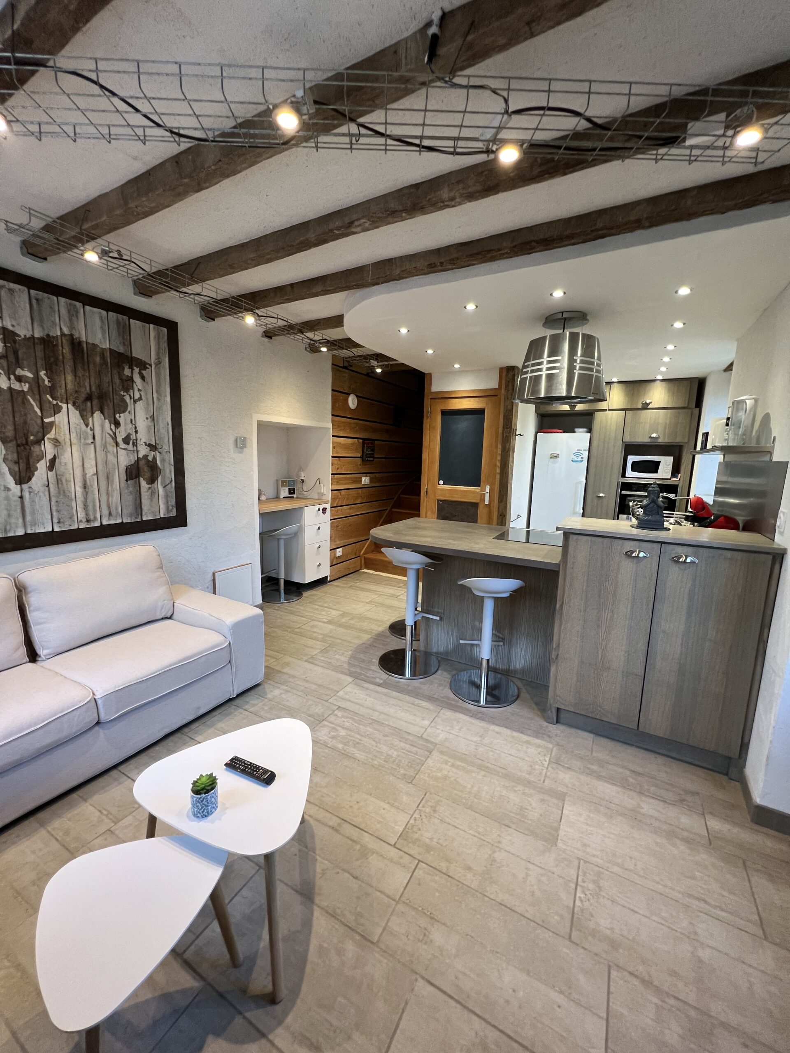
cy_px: 526
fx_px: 396
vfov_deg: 106.2
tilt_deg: -9.0
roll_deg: -2.2
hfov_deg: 89.9
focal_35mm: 13
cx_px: 395
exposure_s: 1/100
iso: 200
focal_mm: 1.57
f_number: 1.8
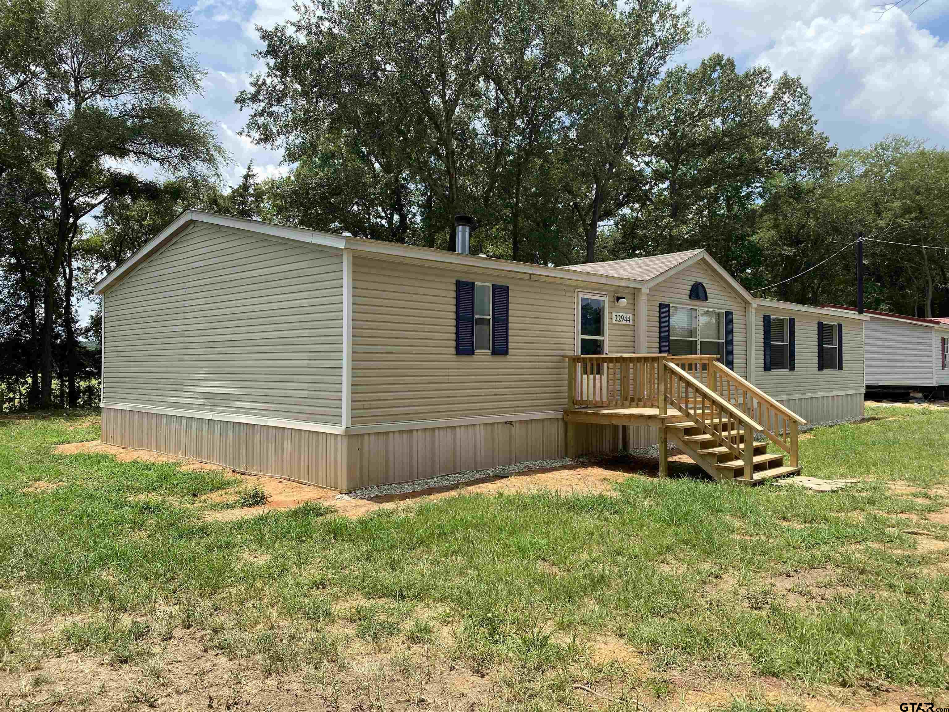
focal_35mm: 26
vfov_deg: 53.1
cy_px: 356
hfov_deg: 67.3
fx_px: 713
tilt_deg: +1.2
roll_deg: -0.5
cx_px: 474
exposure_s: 1/1754
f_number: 1.8
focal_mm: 4.25
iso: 32
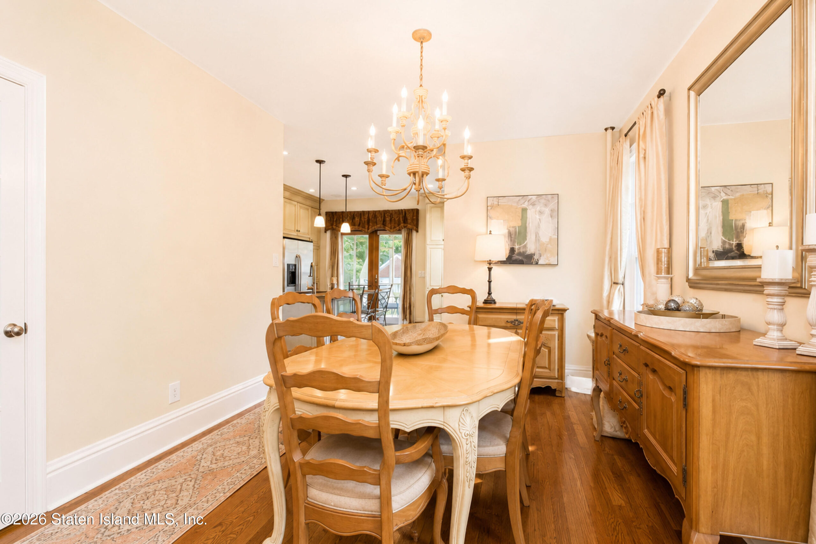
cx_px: 408
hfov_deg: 100.4
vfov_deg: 77.3
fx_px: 340
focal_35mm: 15
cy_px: 272
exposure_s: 1/60
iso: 1600
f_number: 8
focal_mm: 10
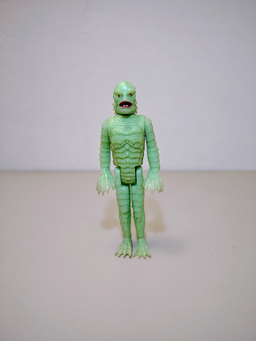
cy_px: 170
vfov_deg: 71.6
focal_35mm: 24
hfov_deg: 56.8
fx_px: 237
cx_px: 128
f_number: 1.75
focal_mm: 5.25
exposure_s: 1/50
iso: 1250
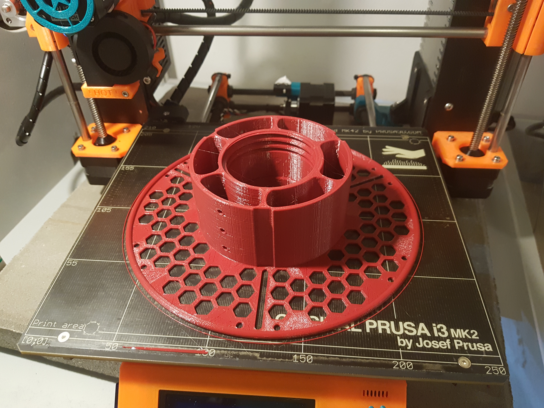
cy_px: 204
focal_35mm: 26
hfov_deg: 67.3
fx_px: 409
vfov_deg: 53.1
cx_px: 272
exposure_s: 1/11
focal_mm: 4.2
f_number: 1.7
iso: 250
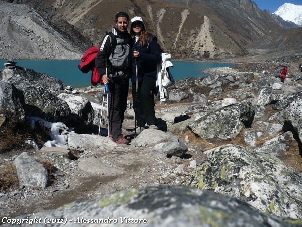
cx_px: 151
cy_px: 114
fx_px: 305
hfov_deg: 52.6
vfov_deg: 40.7
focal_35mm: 35
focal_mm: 5.8
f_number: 8
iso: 100
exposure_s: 1/500
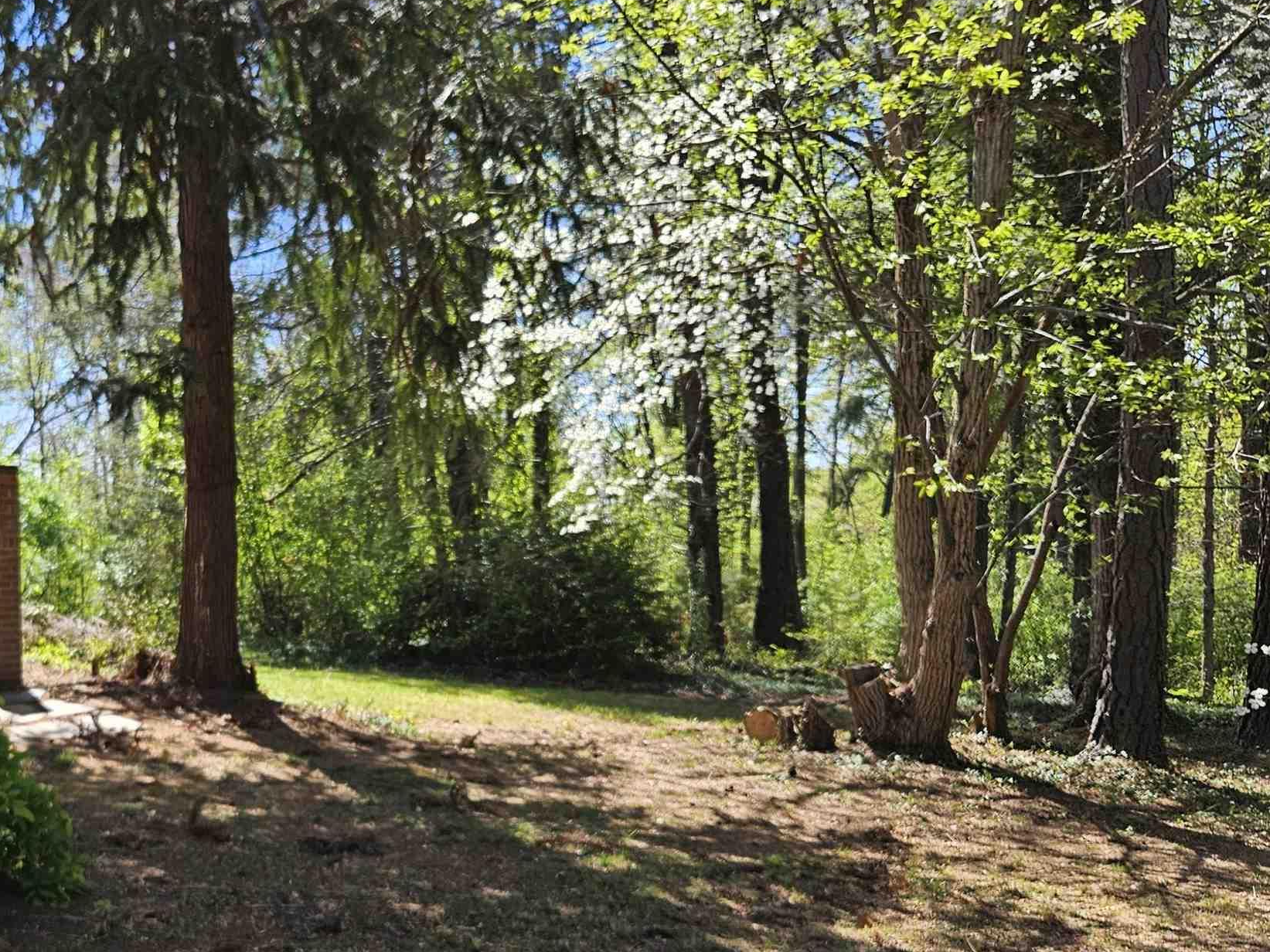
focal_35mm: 43
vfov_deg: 33.3
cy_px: 631
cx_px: 308
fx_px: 1577
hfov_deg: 42.4
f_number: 1.8
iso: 50
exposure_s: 1/1036
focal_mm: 5.4
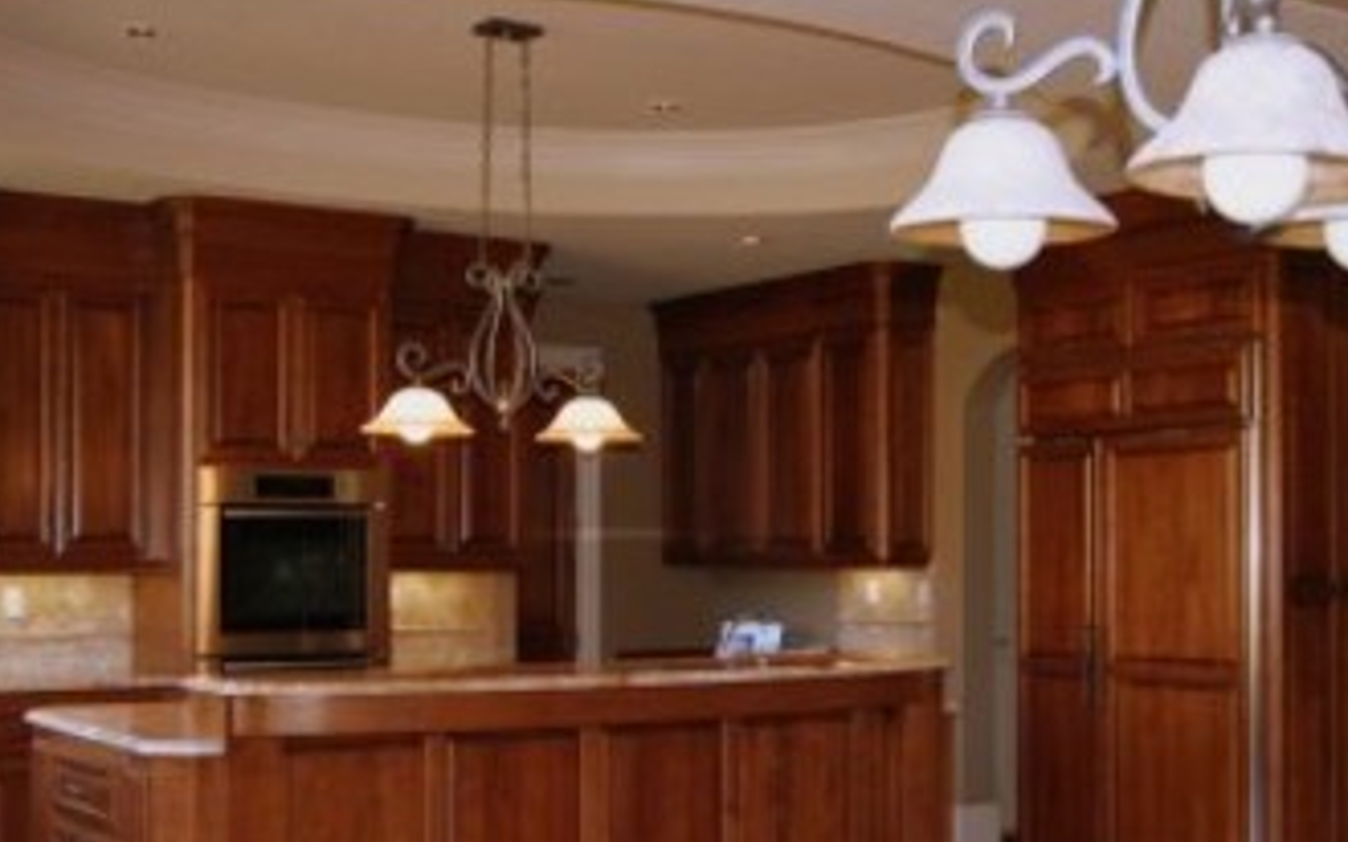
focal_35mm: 51
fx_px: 1873
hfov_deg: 39.5
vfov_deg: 25.3
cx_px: 735
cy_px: 523
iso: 400
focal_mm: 22
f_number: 5.6
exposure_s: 1/60
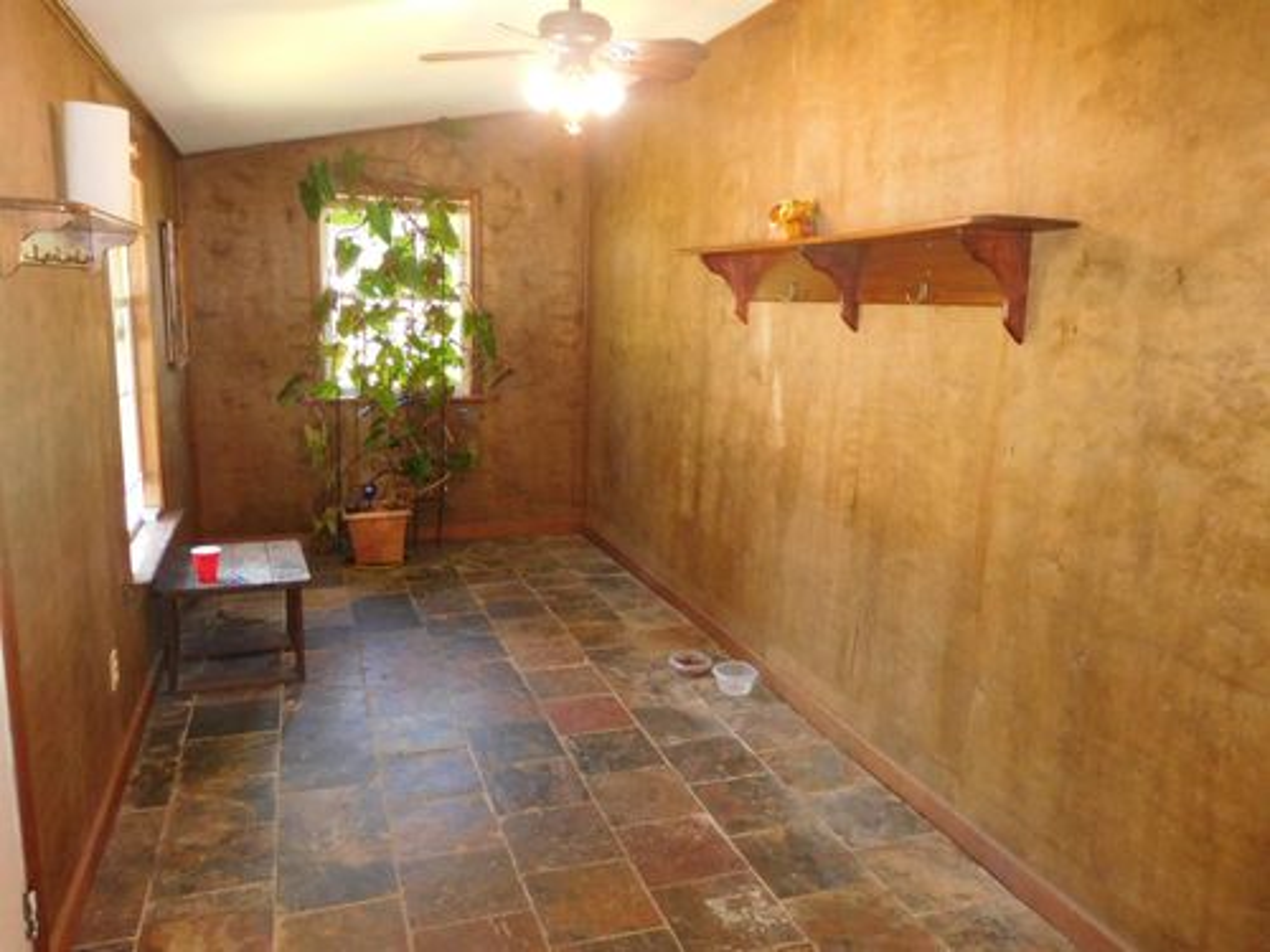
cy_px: 476
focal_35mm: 25
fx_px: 917
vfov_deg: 54.9
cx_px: 635
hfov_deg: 69.4
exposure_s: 1/30
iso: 720
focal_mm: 4.5
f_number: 3.4
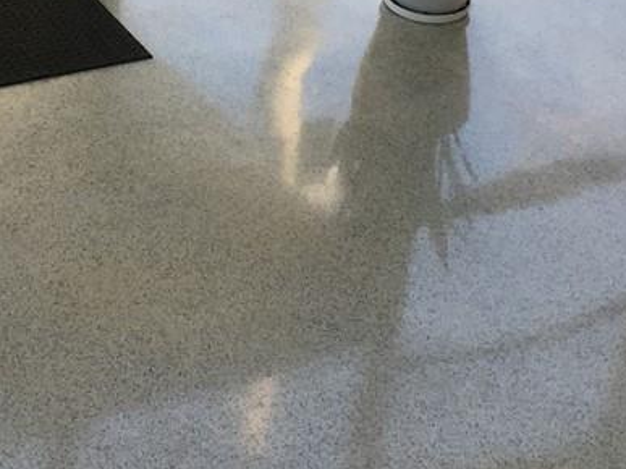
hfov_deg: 16.3
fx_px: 2169
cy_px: -60
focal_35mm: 120
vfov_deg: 12.1
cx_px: 142
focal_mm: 4.15
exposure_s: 1/120
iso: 40
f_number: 2.2
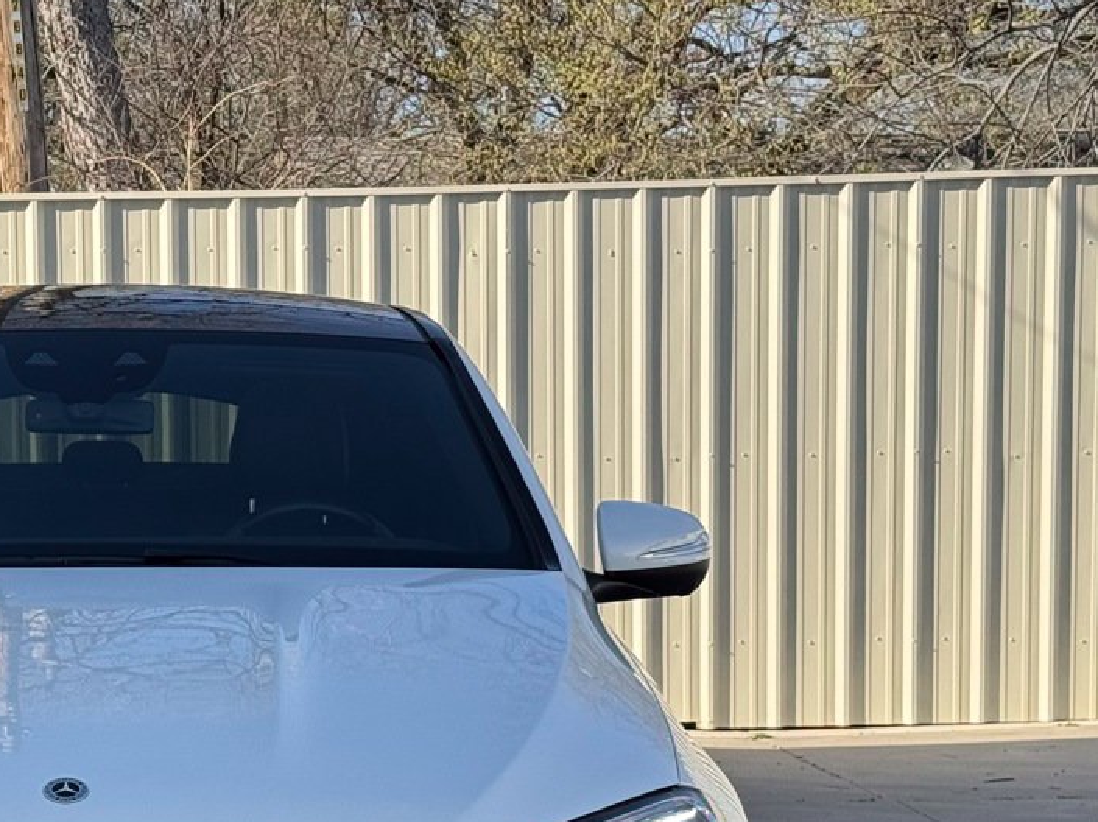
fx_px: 3456
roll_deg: -0.1
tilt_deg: -7.8
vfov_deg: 13.3
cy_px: 876
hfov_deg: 17.8
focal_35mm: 109
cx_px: 129
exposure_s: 1/2088
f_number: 1.78
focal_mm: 6.76
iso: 64
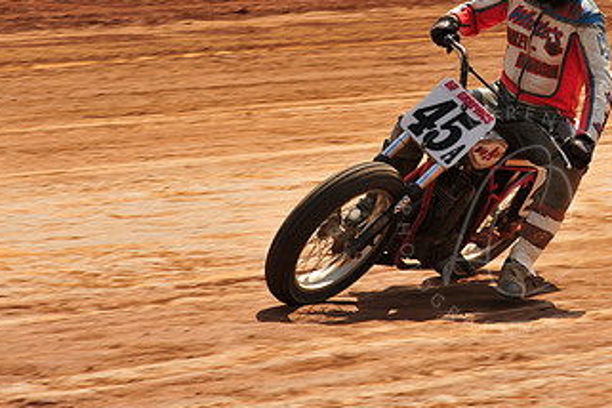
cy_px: 46
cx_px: 511
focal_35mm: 280
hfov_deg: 7.3
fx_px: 4760
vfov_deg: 4.9
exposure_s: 1/400
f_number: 10
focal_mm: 155
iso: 200
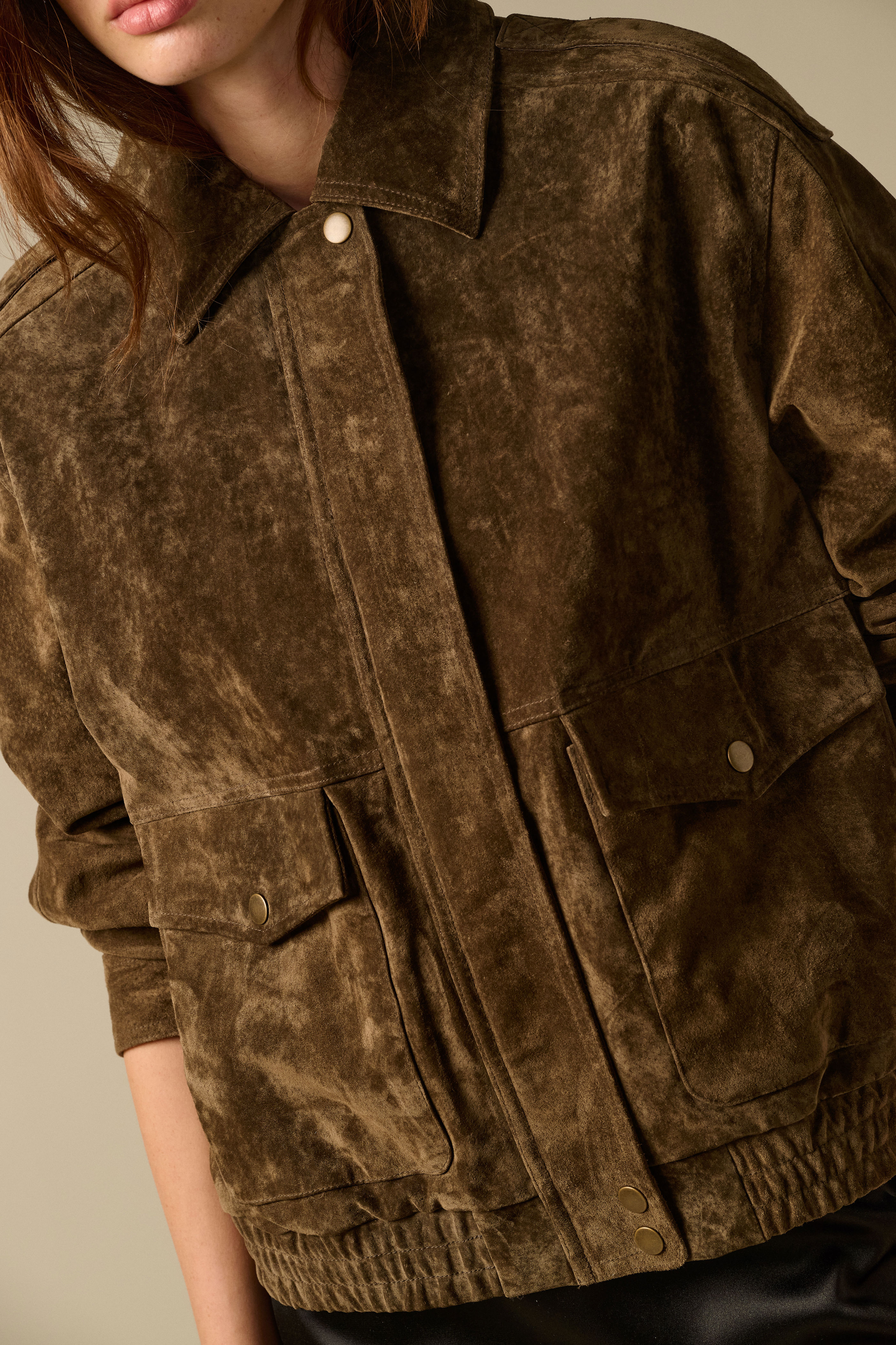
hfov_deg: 17.1
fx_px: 2986
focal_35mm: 80
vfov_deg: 25.4
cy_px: 672
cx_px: 448
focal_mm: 80
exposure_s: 1/160
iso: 320
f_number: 9
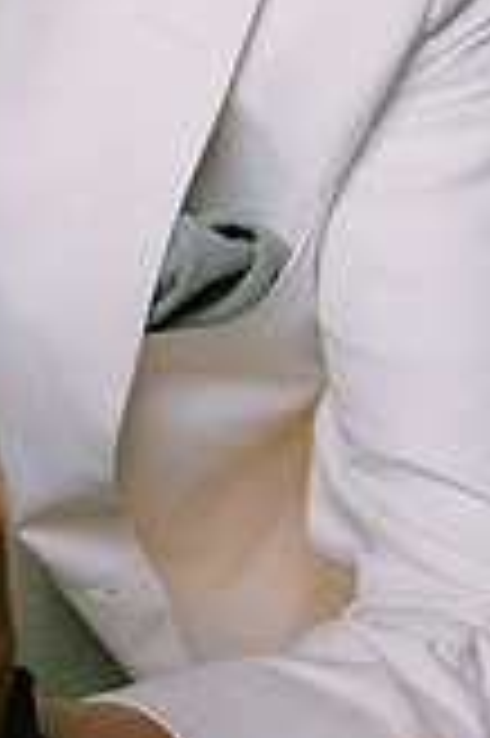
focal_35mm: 96
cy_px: -126
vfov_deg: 20.1
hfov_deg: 13.7
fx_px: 1964
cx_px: -162
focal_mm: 35
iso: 200
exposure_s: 1/160
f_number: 5.6
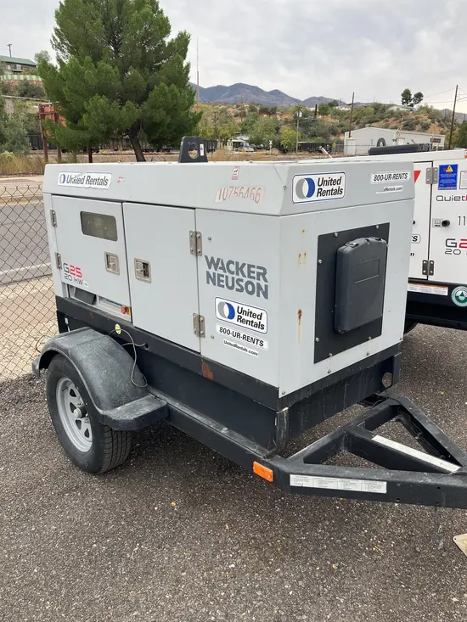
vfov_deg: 63.4
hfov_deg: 49.8
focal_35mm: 28
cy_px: 311
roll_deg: +0.1
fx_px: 504
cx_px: 234
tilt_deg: -16.8
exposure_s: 1/486
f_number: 1.8
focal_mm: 3.99
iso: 32
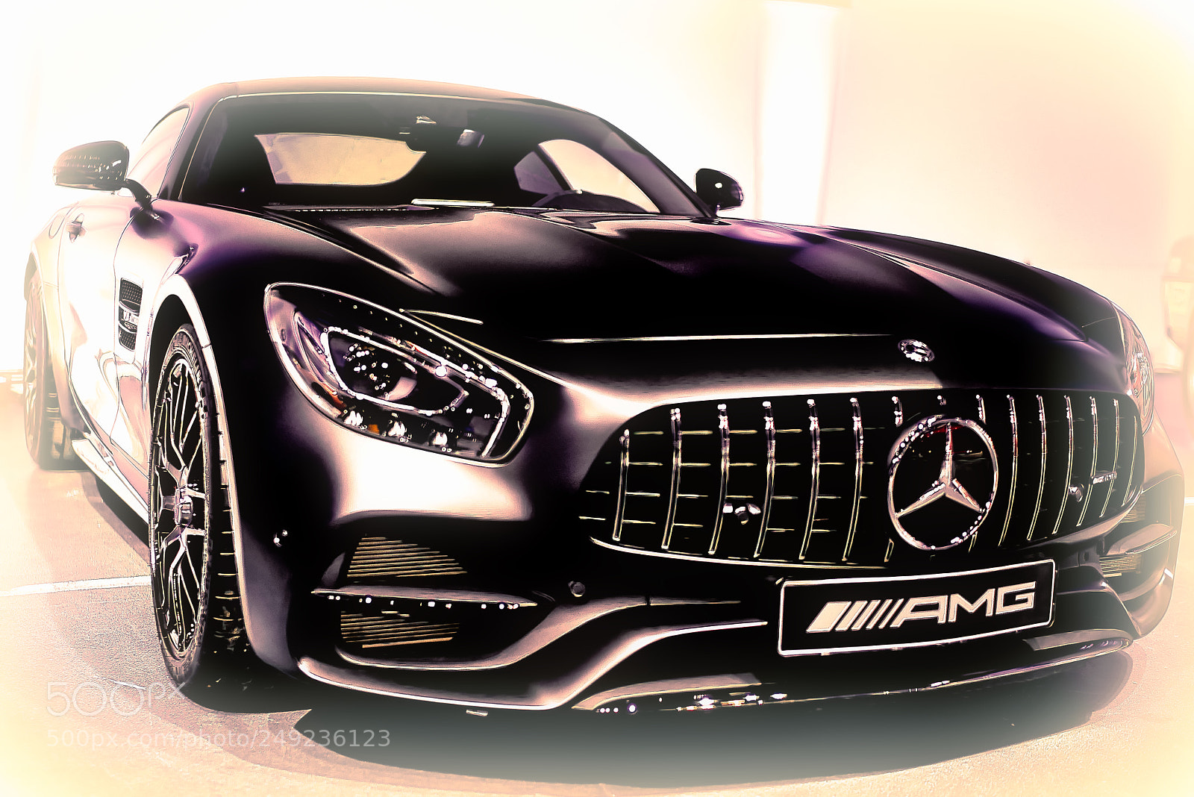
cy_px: 398
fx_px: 1161
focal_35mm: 35
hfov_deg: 54.4
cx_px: 597
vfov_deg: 37.9
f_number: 1.4
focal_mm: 35
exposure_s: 1/40
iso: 400
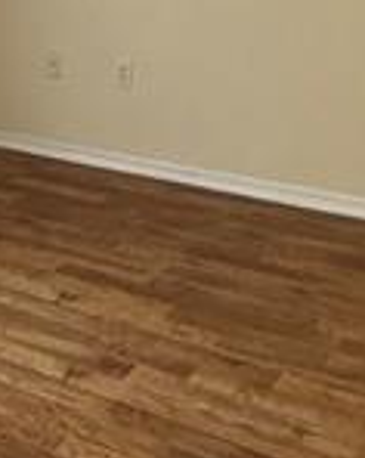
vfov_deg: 26.2
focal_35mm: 71
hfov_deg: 20.7
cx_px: -19
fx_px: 961
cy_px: 71
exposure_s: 1/120
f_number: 2.2
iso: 250
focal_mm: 2.22
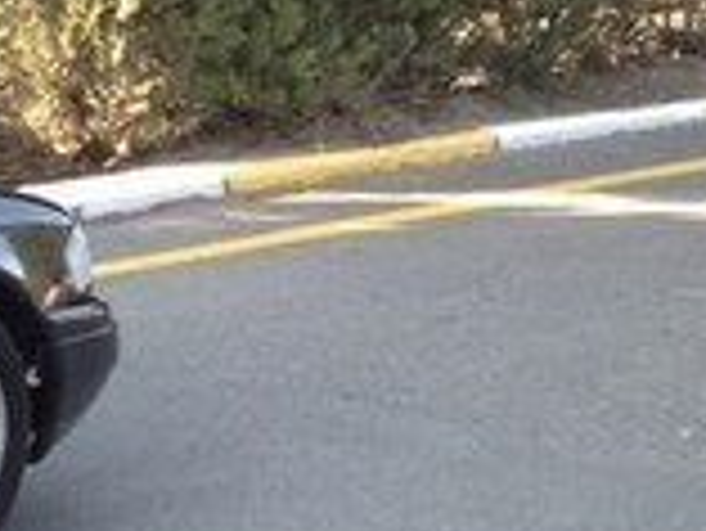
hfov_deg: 11.9
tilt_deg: -10.4
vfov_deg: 10.1
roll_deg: -1.0
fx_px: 3000
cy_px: 416
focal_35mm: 147
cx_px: -742
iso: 50
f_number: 2.4
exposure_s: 1/137
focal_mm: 4.28
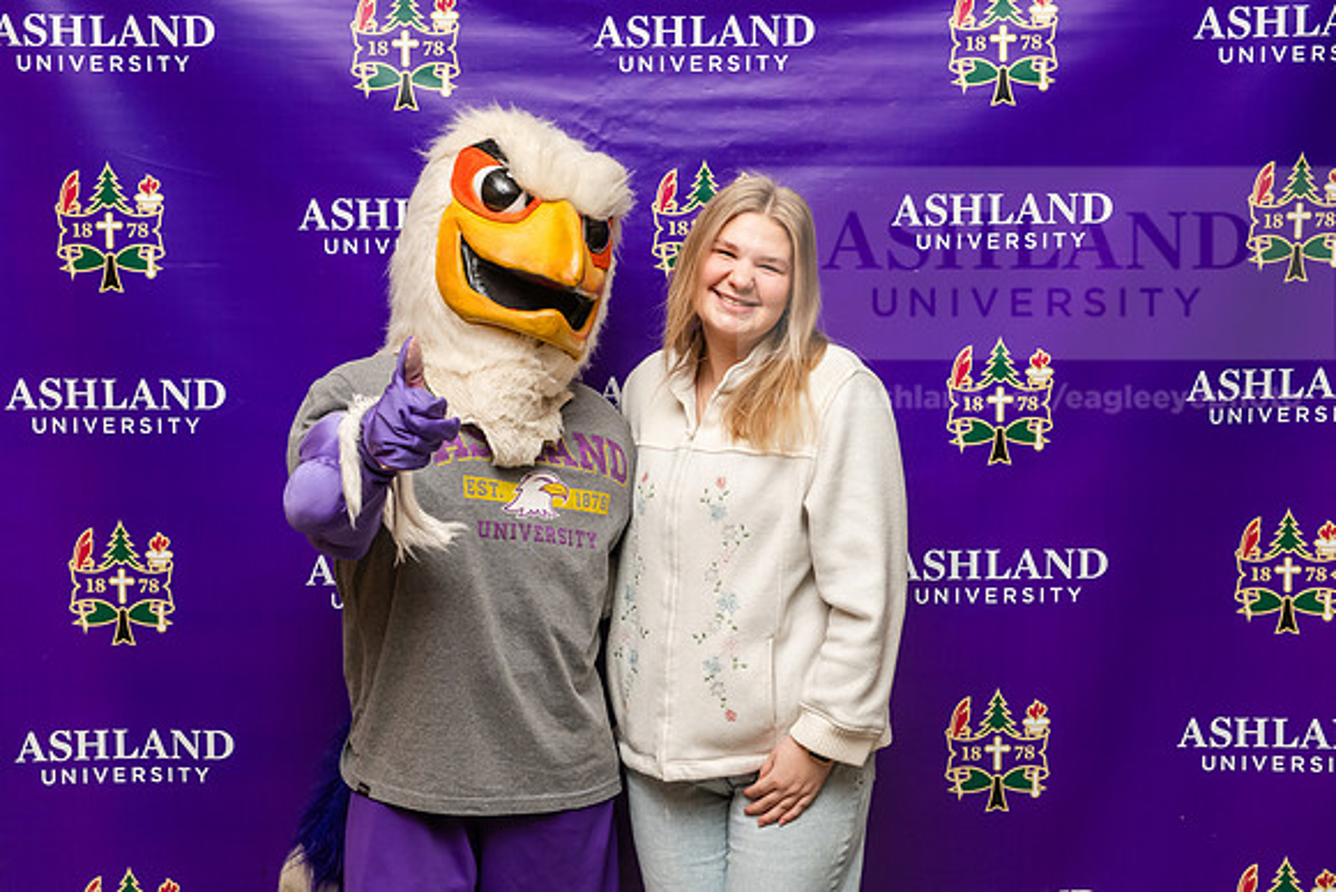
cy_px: 451
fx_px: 2451
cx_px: 634
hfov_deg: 30.5
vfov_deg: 20.6
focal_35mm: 66
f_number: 5.6
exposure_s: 1/200
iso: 1000
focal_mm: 60
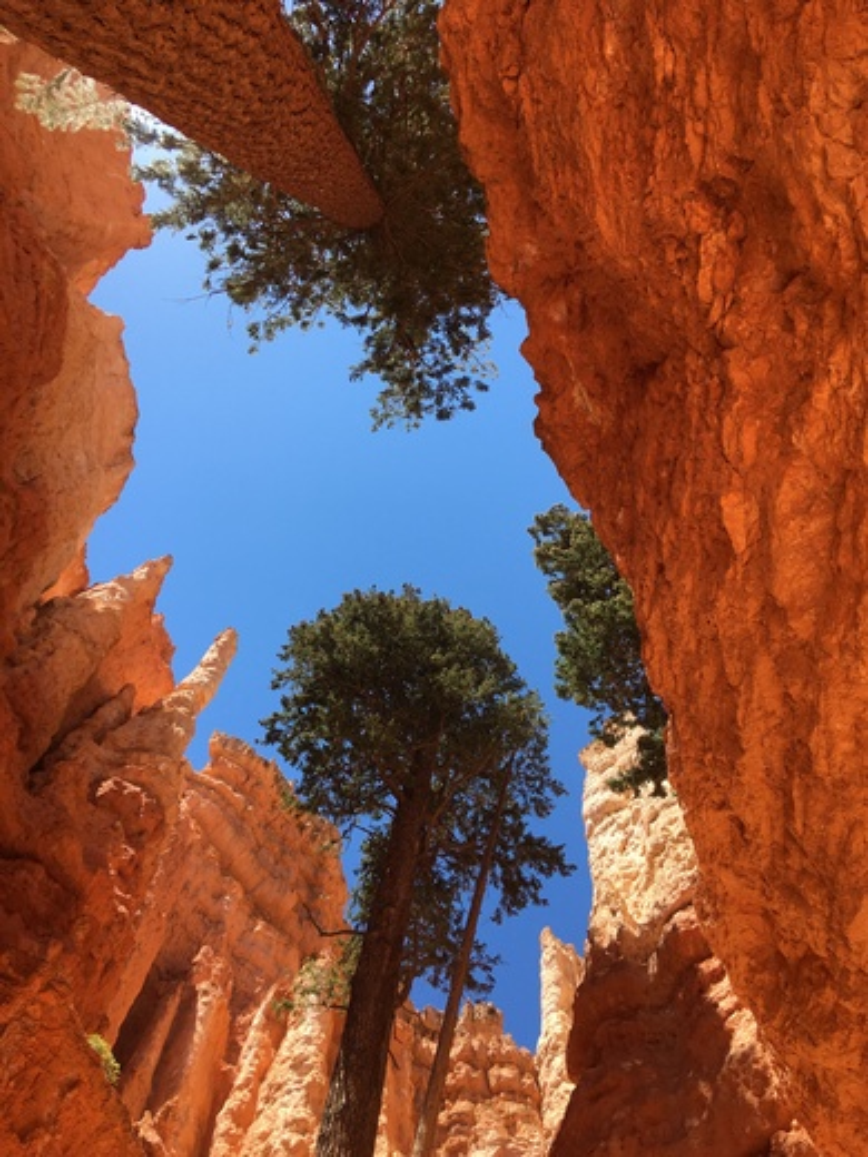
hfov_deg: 48.2
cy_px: 578
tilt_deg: +77.5
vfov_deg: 61.7
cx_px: 434
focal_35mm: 29
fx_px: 970
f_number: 2.2
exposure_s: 1/680
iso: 25
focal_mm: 4.15
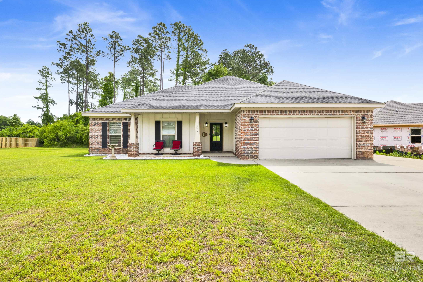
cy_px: 132
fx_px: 206
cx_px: 217
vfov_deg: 68.7
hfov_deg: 91.5
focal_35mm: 18
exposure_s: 1/160
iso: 400
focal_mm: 16.5
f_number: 18
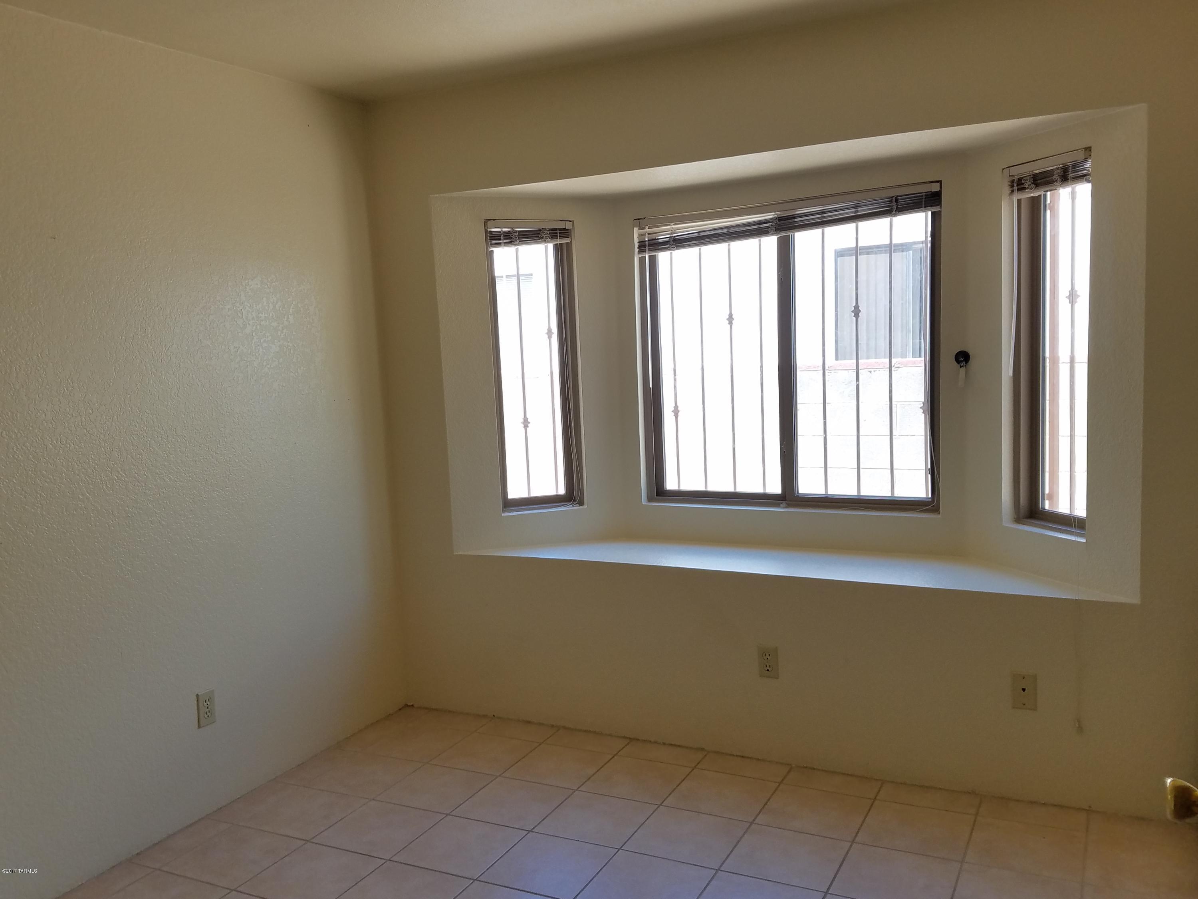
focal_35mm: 26
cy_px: 450
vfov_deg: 53.1
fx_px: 900
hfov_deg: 67.3
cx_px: 599
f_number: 1.7
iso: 50
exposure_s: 1/152
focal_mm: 4.2
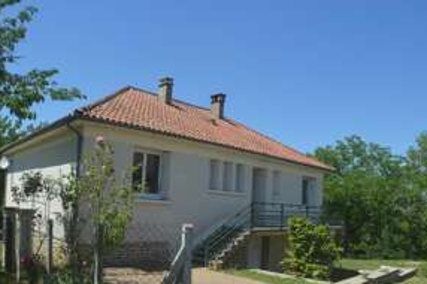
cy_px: 193
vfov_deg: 35.5
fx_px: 438
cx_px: 240
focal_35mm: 37
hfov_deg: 51.8
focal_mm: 18
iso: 100
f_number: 8
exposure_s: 1/250
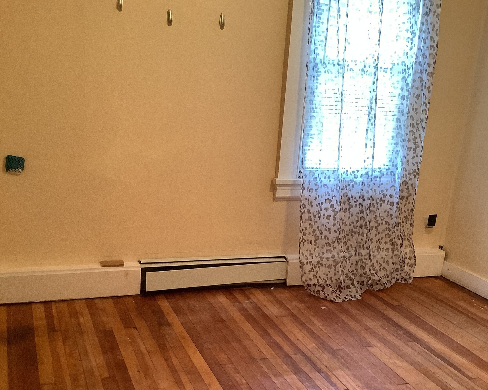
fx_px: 592
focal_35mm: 41
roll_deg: -2.9
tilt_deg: -21.1
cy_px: 285
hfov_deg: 44.8
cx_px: 244
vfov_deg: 35.8
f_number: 2.4
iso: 320
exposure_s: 1/40
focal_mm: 3.3
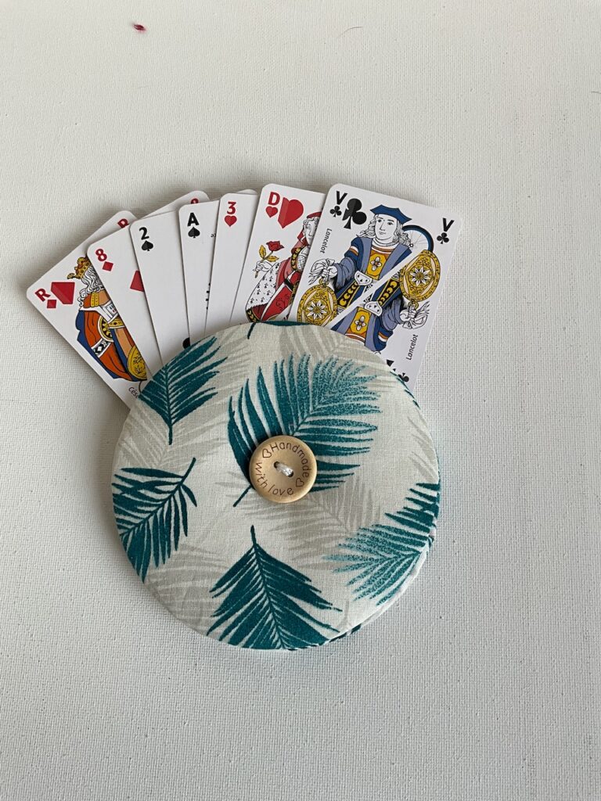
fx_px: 671
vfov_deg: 61.7
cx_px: 300
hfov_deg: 48.2
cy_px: 400
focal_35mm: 29
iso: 32
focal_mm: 3
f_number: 1.8
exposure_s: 1/100
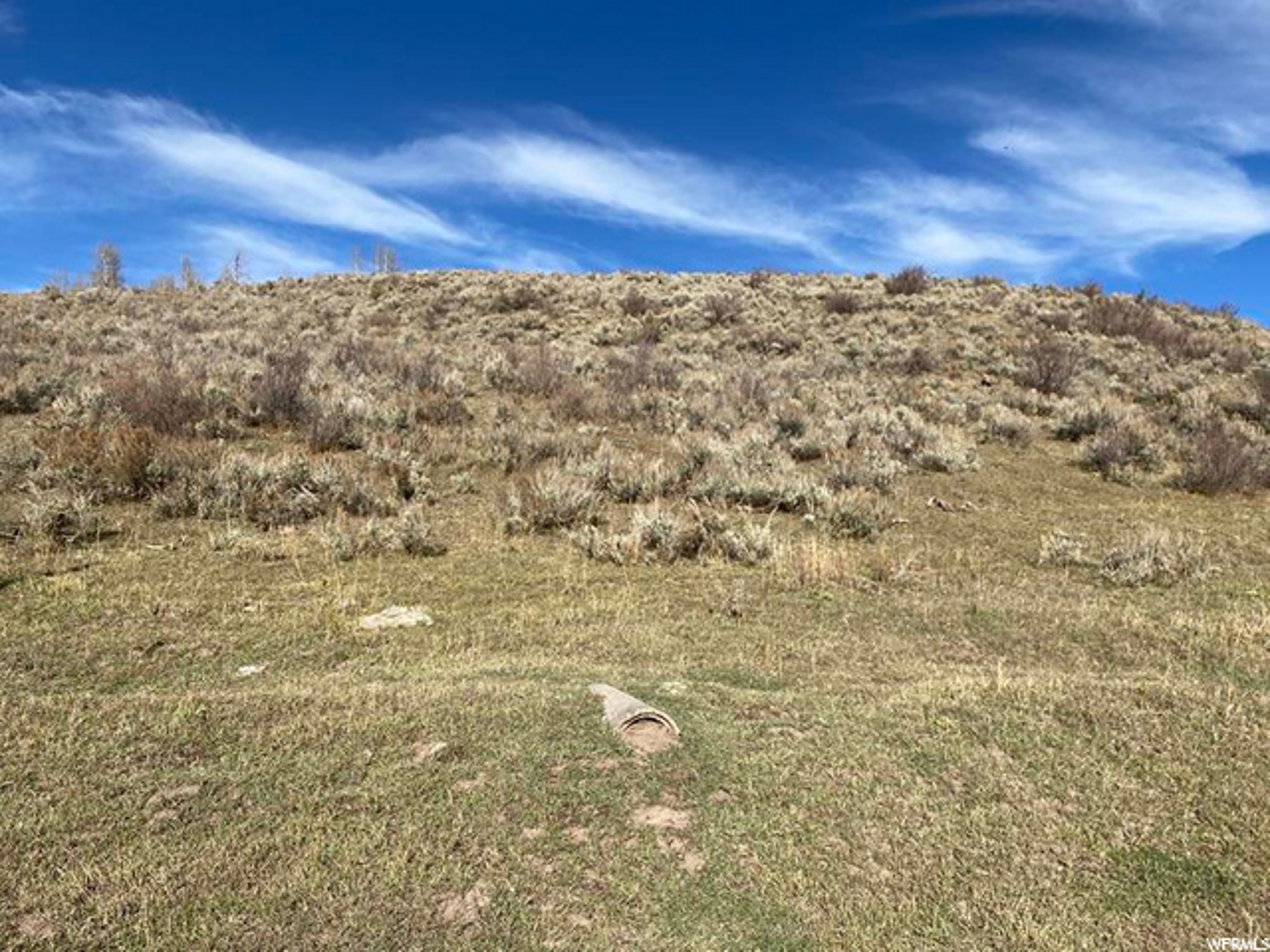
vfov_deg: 53.1
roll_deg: +0.4
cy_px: 476
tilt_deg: +4.0
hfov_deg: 67.3
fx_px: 954
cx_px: 635
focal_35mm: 26
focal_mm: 4.25
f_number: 1.8
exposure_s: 1/3401
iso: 32
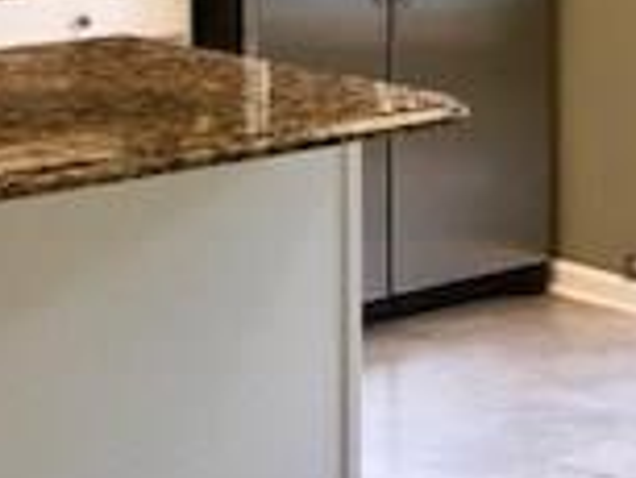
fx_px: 2151
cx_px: 574
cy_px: -91
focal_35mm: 117
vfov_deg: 12.4
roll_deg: +0.3
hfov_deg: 16.6
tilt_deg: -4.8
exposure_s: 1/30
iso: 32
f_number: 1.8
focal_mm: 3.99
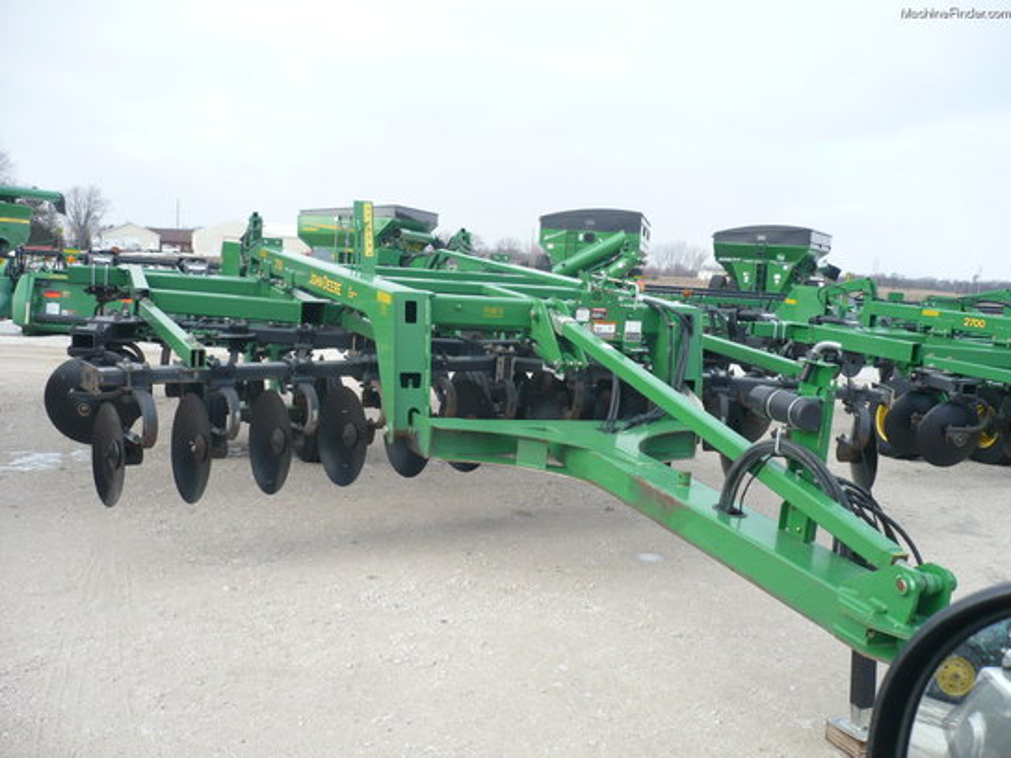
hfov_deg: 52.6
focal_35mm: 35
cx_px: 506
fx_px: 1022
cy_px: 379
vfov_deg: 40.7
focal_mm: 5.8
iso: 100
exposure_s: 1/400
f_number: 2.8
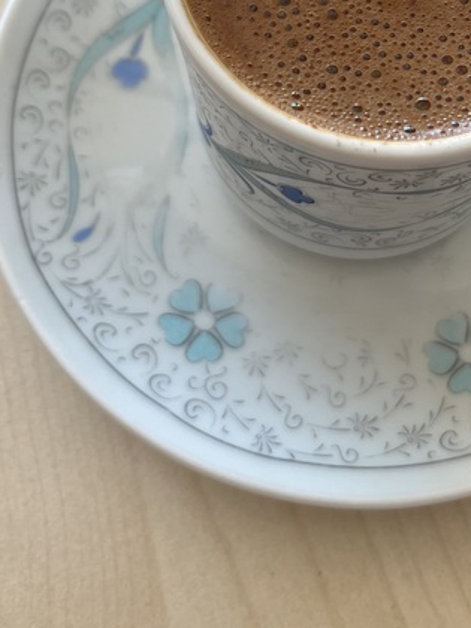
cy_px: 70
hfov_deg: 25.2
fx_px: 1034
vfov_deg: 32.2
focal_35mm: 57
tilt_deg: -62.9
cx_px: 386
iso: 80
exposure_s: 1/121
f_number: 1.6
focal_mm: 5.1
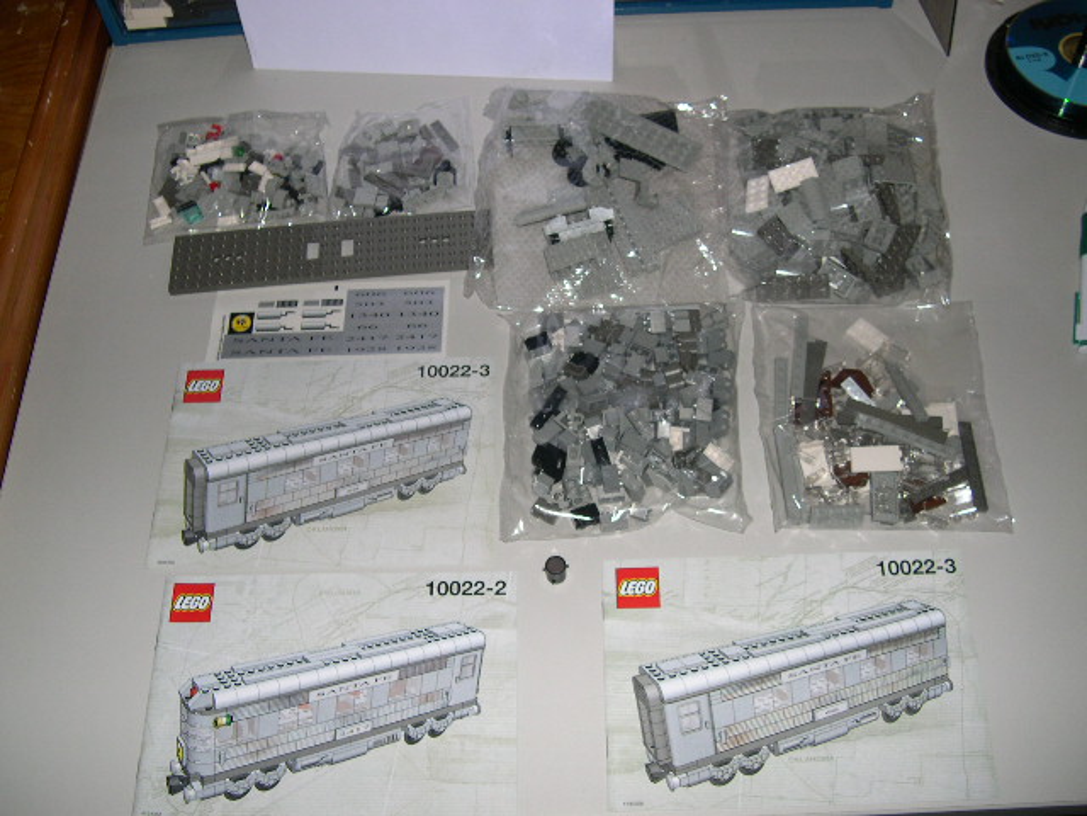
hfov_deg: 49.0
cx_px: 544
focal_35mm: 38
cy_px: 408
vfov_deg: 37.7
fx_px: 1193
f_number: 2.8
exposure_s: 1/60
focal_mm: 8
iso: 100
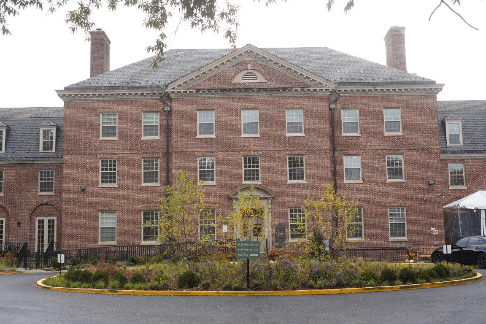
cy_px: 162
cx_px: 243
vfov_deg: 27.0
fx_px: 675
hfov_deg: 39.6
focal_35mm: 50
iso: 400
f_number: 5
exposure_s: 1/500
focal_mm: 50
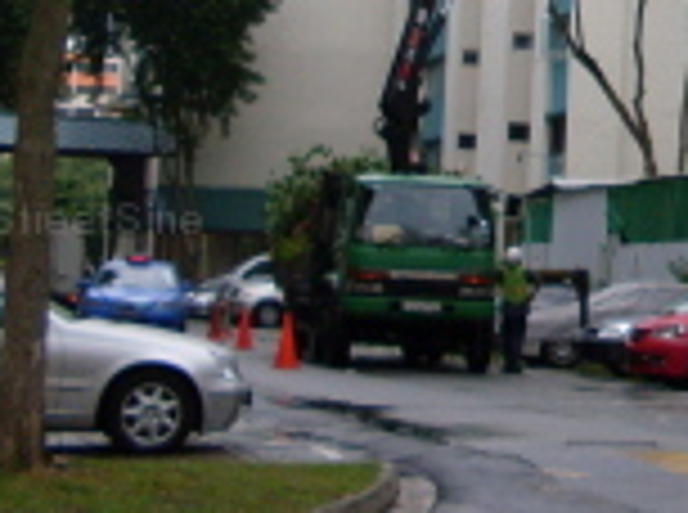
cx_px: 1178
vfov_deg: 10.5
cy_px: -225
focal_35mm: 137
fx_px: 2717
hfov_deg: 13.2
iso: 80
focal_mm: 6.3
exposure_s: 1/180
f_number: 2.8
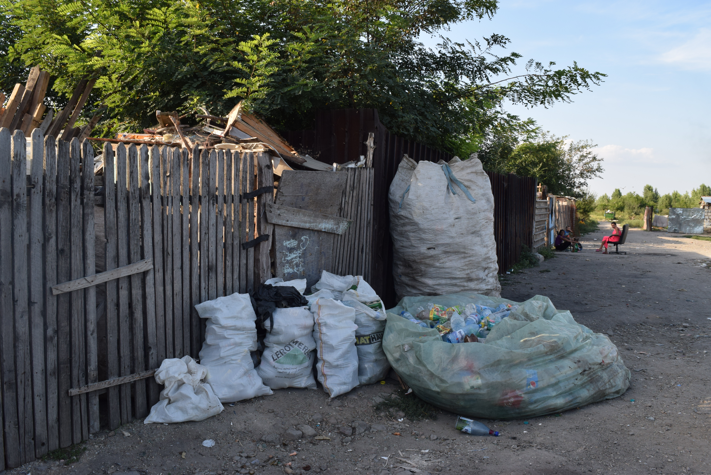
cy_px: 238
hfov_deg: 67.4
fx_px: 533
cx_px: 356
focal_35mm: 27
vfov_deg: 48.0
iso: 360
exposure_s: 1/250
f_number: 8
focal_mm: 18
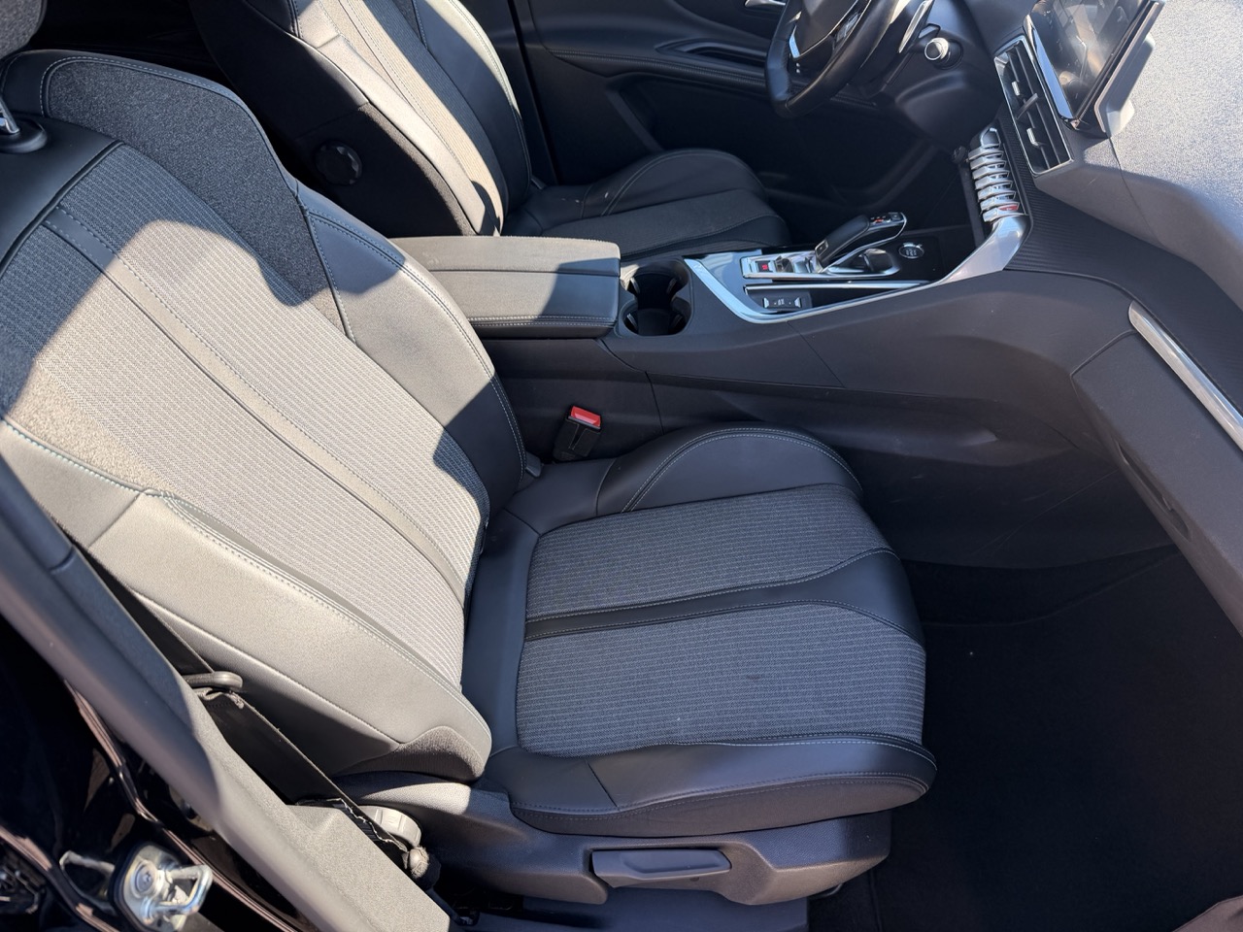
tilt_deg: -44.8
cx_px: 622
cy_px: 466
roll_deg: +1.2
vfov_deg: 56.8
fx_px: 862
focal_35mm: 24
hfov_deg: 71.6
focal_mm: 6.76
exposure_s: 1/414
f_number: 1.78
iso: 80
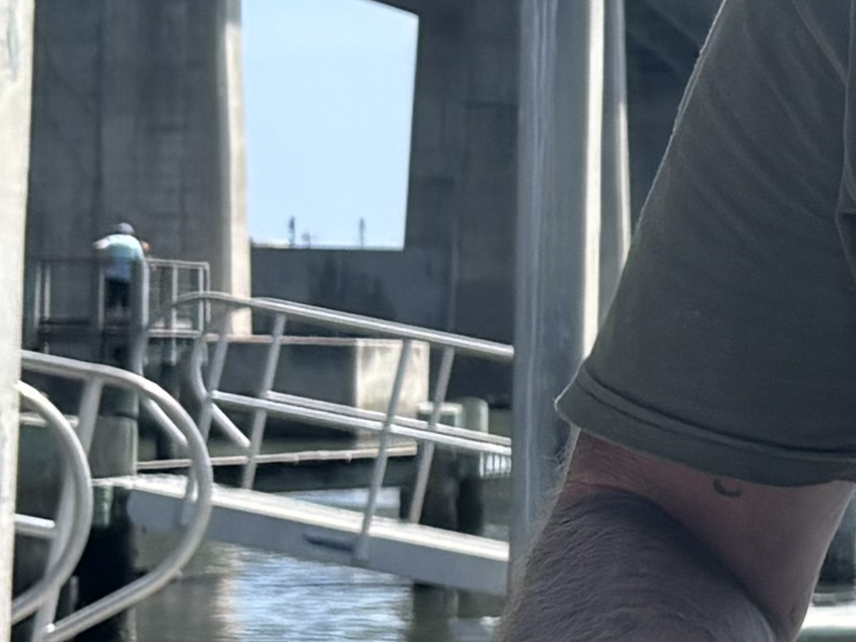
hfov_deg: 10.3
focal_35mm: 176
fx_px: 4352
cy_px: 409
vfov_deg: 8.4
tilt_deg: -0.6
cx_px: 1785
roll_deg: -0.4
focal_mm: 5.96
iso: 50
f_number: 1.6
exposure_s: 1/4854
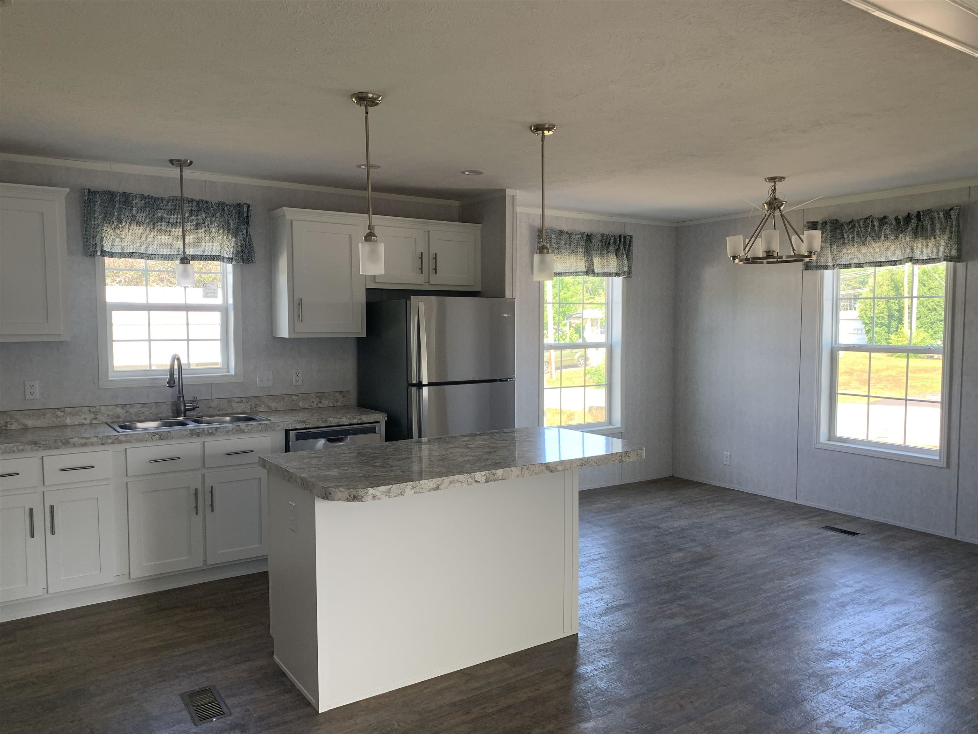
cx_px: 489
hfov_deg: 67.3
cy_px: 367
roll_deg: -0.5
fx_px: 735
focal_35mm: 26
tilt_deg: -3.6
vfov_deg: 53.1
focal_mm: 4.25
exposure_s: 1/121
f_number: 1.8
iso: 80
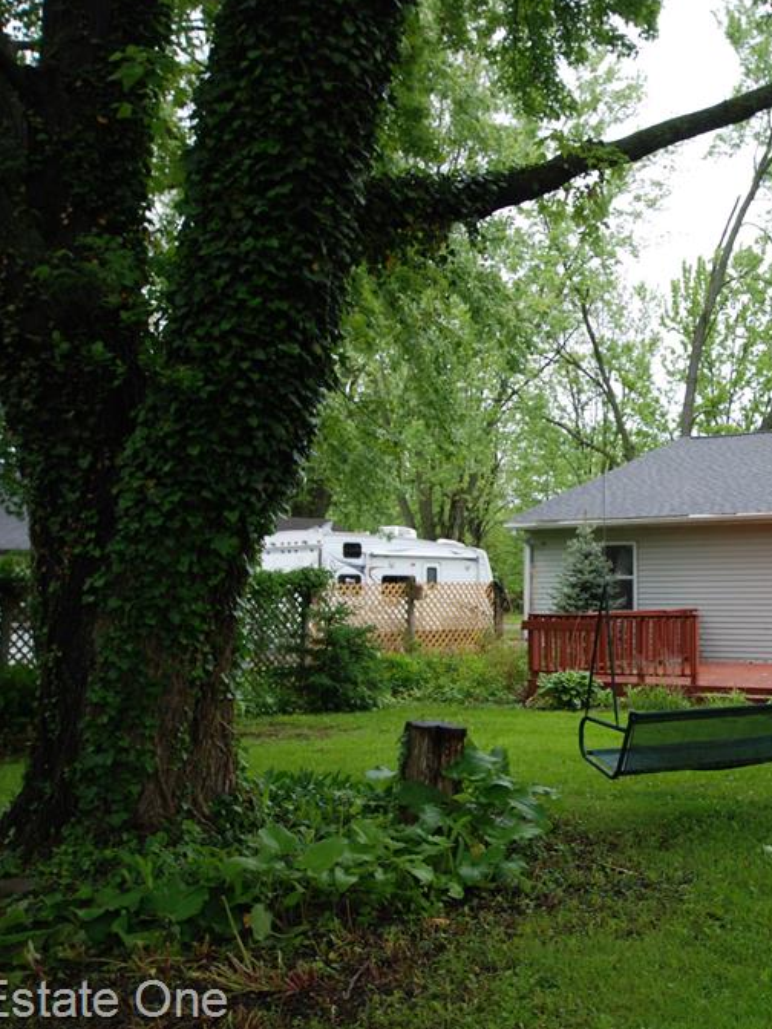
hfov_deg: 31.9
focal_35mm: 44
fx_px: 1308
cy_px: 511
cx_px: 636
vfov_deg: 42.9
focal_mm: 20
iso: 200
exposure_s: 1/125
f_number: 5.6
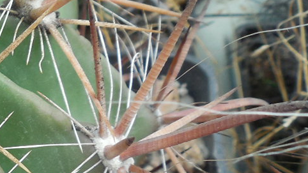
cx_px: -191
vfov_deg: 10.8
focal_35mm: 112
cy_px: 137
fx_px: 915
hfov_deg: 16.8
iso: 125
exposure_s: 1/125
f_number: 3.6
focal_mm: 5.6
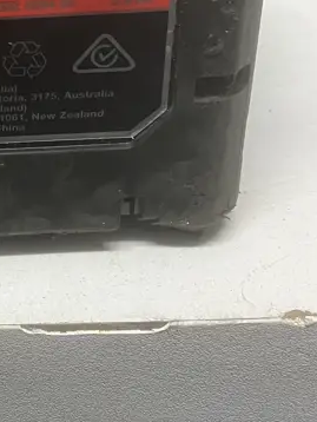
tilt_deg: -32.1
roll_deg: +2.7
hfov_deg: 17.2
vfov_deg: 23.7
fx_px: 976
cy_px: 38
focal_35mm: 80
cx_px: -105
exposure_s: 1/50
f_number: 1.8
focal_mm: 3.99
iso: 125
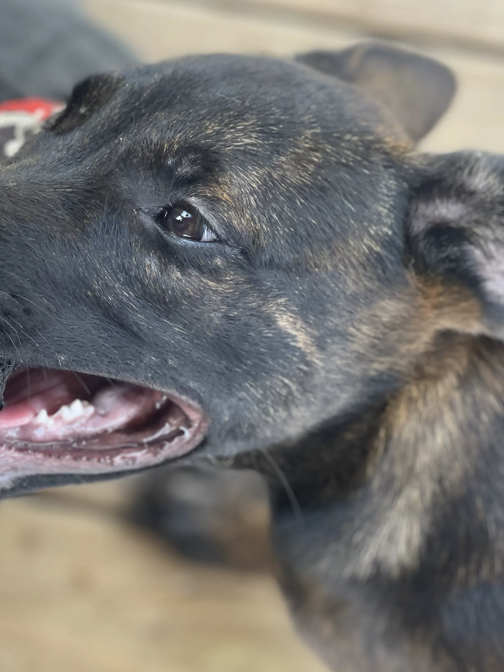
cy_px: 257
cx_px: 141
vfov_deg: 19.2
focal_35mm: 102
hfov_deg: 14.5
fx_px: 1980
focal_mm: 7.5
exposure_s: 1/121
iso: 50
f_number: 2.2
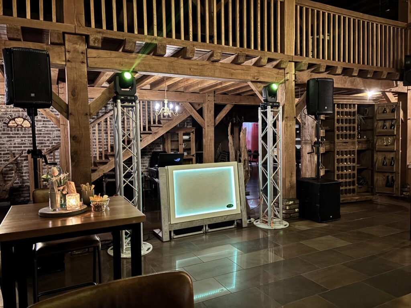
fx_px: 309
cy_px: 154
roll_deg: +0.8
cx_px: 206
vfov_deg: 53.1
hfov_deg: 67.3
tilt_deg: -3.0
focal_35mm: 26
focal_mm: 5.96
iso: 640
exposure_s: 1/10
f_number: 1.6
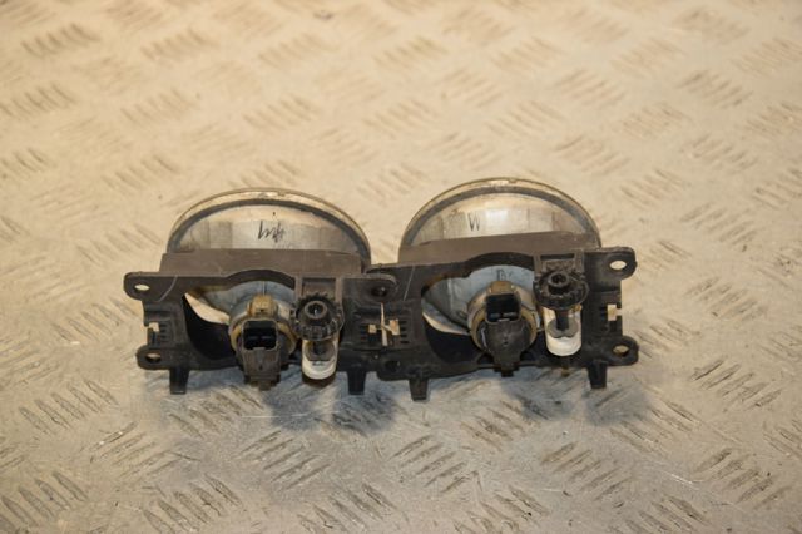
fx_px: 2338
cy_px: 267
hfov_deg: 19.5
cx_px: 401
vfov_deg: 13.0
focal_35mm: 105
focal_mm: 70
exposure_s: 1/200
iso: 800
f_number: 7.1
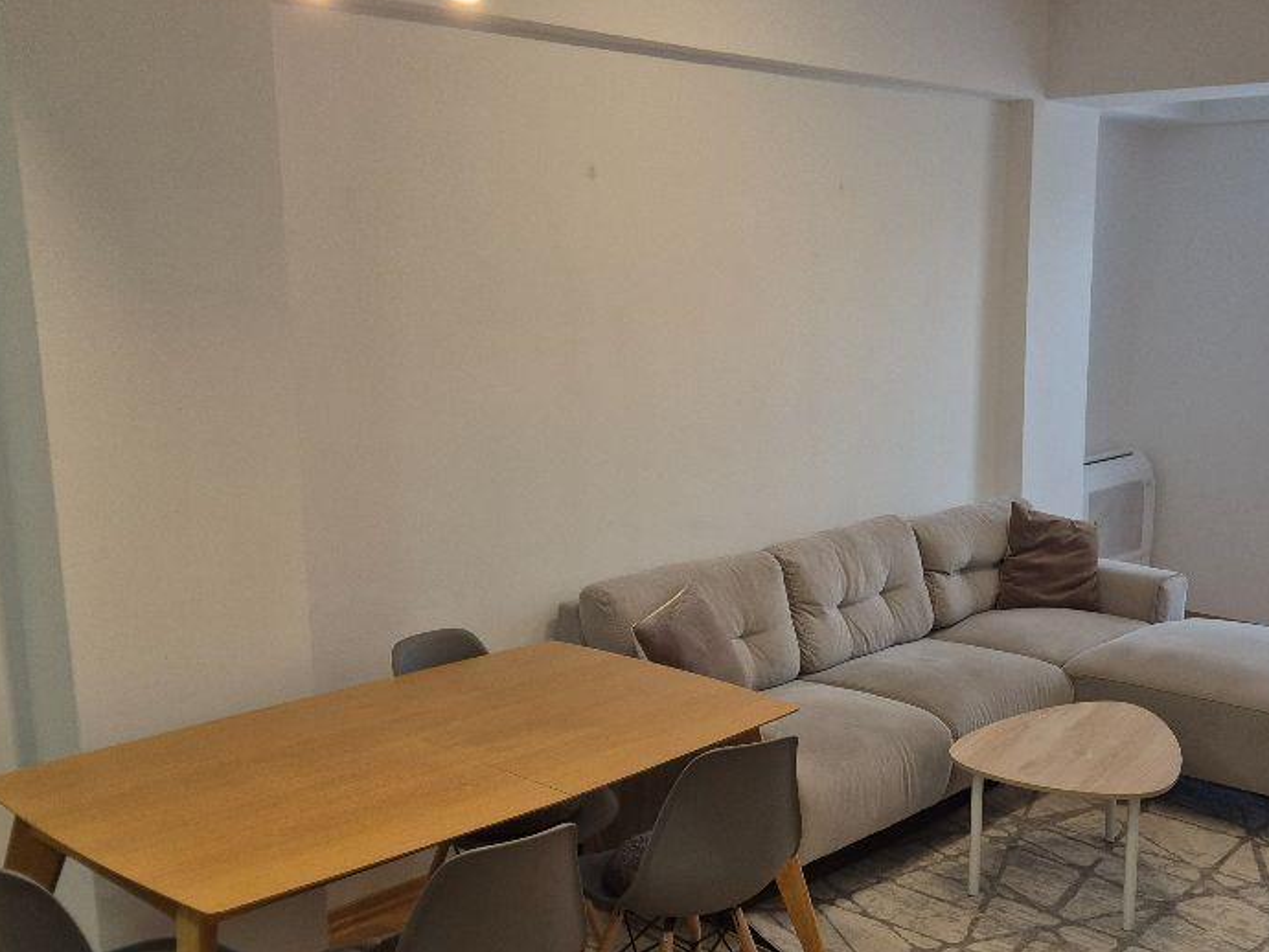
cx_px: 800
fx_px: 1467
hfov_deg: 46.3
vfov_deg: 35.9
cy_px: 546
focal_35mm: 40
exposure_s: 1/180
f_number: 1.8
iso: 160
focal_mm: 5.4
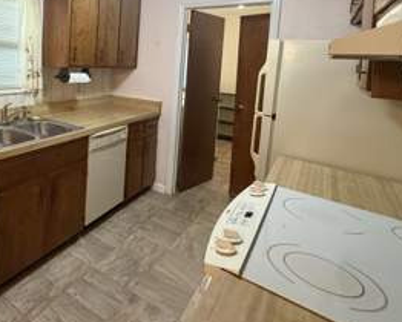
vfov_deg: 53.4
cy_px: 69
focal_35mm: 25
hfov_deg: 60.8
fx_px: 298
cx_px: 64
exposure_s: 1/60
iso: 500
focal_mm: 2.22
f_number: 2.2
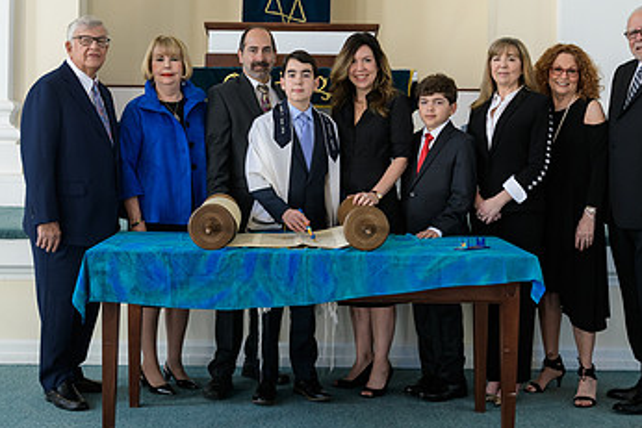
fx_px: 1017
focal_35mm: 57
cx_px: 297
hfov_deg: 35.0
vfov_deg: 23.7
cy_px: 131
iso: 400
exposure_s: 1/125
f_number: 3.2
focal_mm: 34
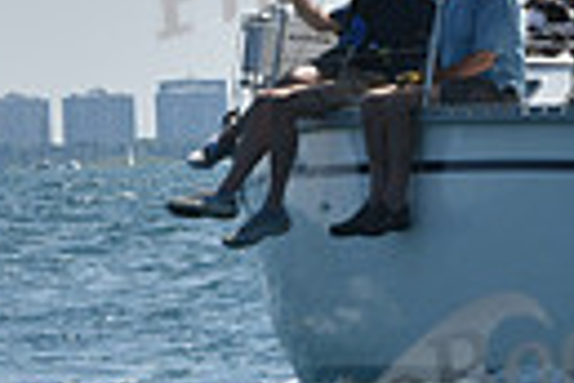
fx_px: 12228
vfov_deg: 1.8
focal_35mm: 767
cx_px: 1010
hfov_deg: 2.7
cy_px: 91
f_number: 8
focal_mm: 170
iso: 250
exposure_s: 1/1600
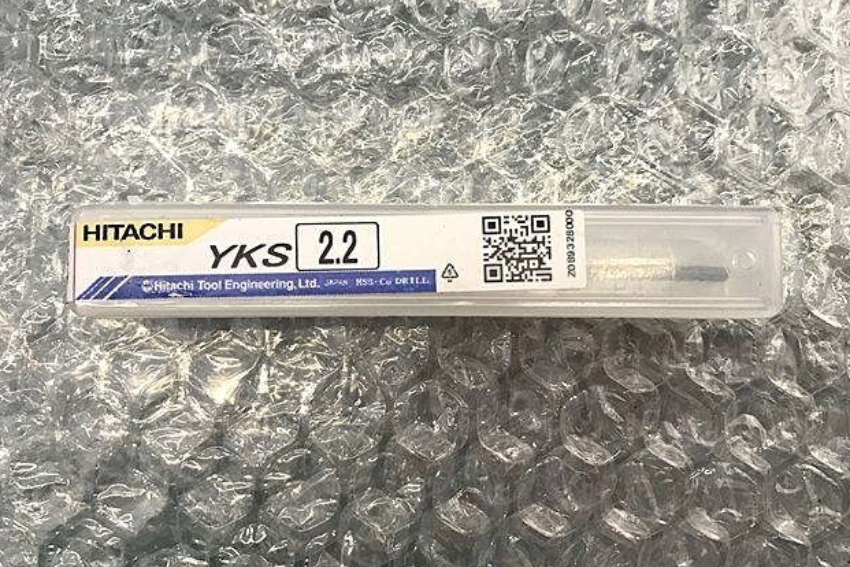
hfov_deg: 61.9
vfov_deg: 43.6
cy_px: 289
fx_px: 708
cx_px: 423
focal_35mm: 30
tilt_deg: -86.3
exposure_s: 1/33
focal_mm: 3.99
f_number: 1.8
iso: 32
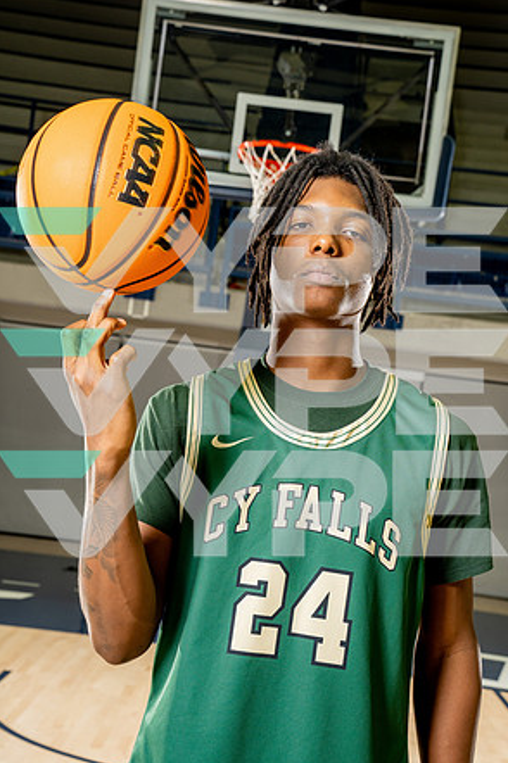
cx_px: 256
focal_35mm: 53
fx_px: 1124
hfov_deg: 25.5
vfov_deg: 37.5
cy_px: 383
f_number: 7.1
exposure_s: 1/250
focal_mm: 52
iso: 640
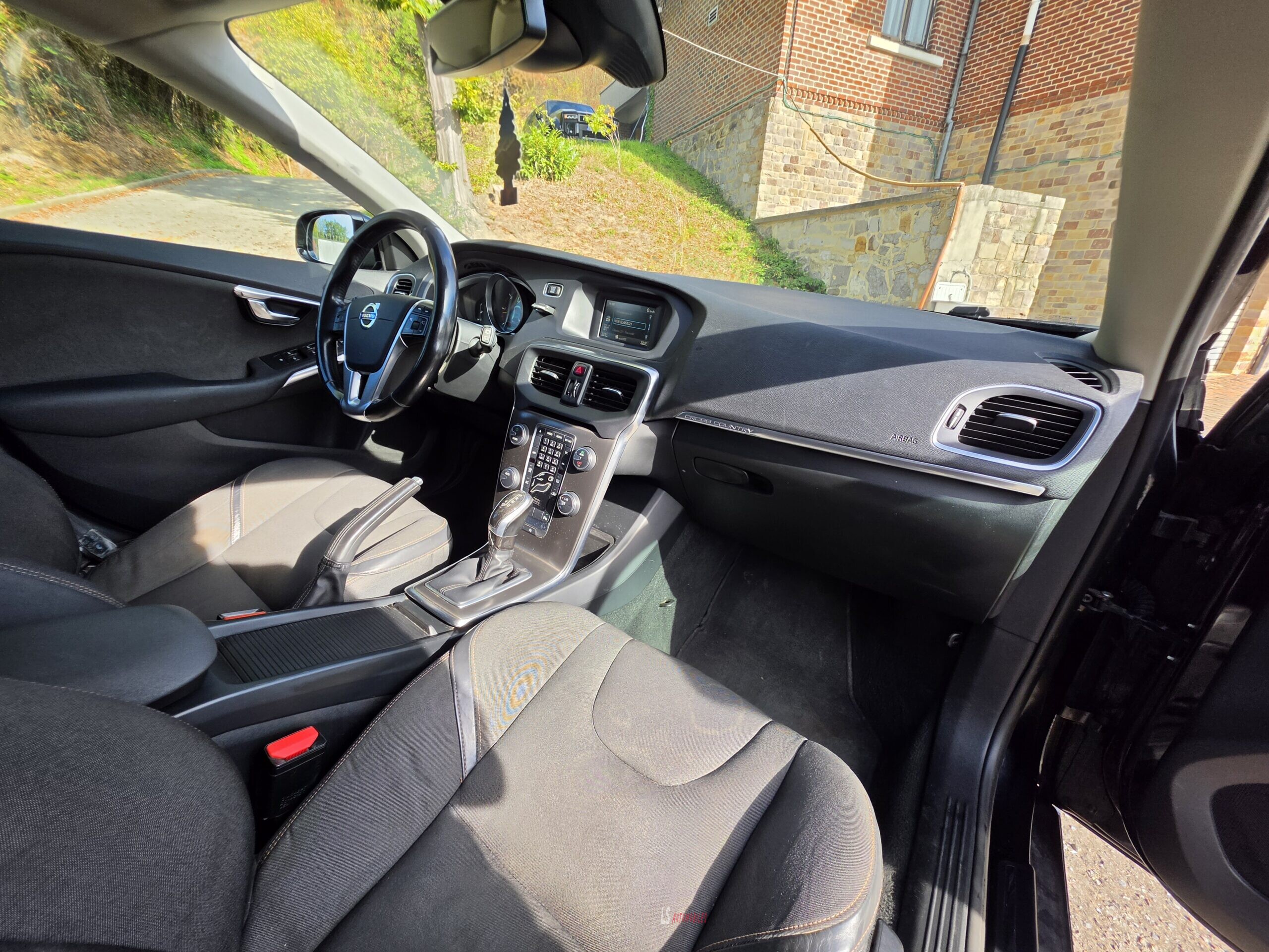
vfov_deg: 89.9
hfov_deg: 106.2
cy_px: 476
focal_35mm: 13
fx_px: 477
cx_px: 634
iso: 32
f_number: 1.9
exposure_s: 1/322
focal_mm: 2.2
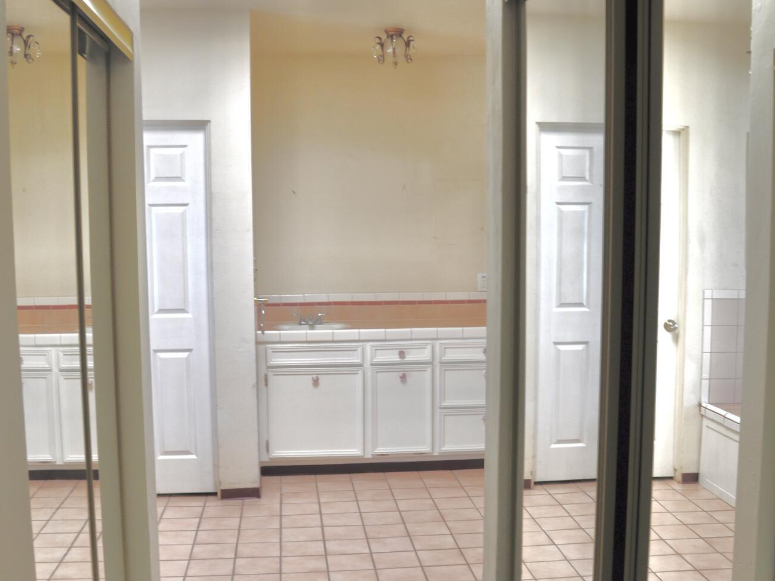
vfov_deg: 35.9
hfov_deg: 46.8
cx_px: 396
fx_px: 896
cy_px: 340
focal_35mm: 40
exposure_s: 1/40
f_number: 6.3
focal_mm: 18
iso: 200
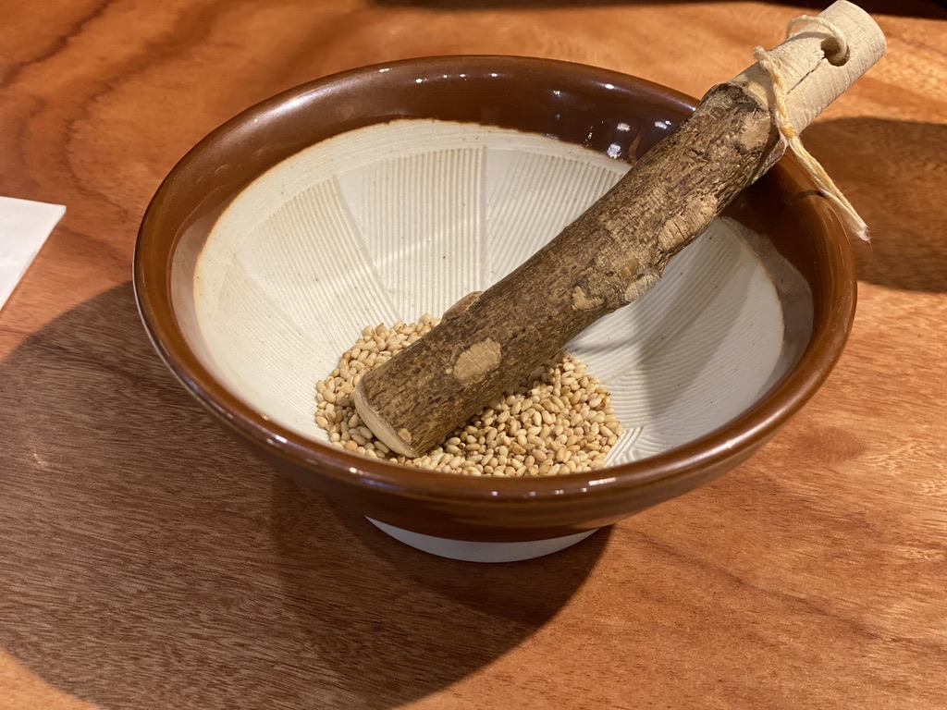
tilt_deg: -42.8
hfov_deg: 36.8
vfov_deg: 28.0
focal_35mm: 52
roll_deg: -1.9
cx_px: 474
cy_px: 355
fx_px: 1423
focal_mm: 6
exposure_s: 1/100
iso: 200
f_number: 2
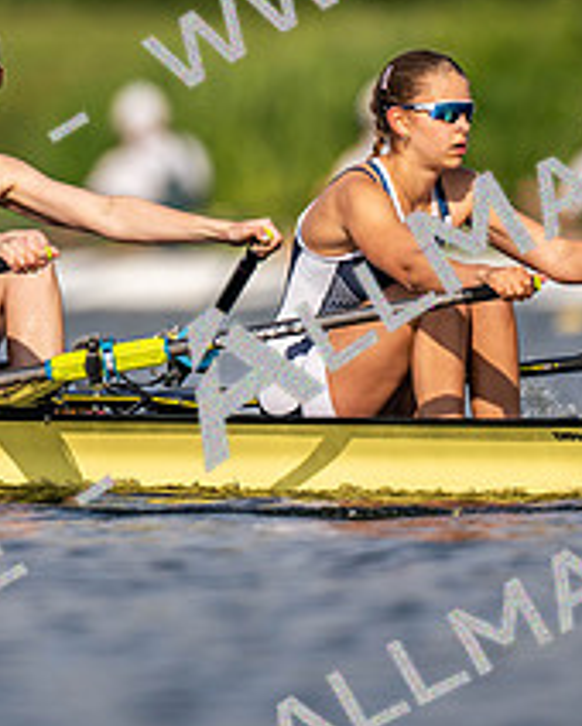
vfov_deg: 1.3
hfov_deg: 1.0
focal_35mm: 1539
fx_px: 33089
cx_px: -106
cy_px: 146
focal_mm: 600
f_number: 4
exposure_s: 1/2500
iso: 220
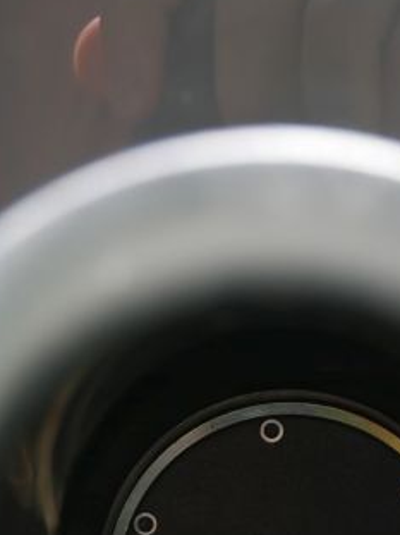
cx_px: 307
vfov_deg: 7.0
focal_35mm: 283
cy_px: 531
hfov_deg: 5.2
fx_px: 4363
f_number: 5.1
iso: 400
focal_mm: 55
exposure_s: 1/125
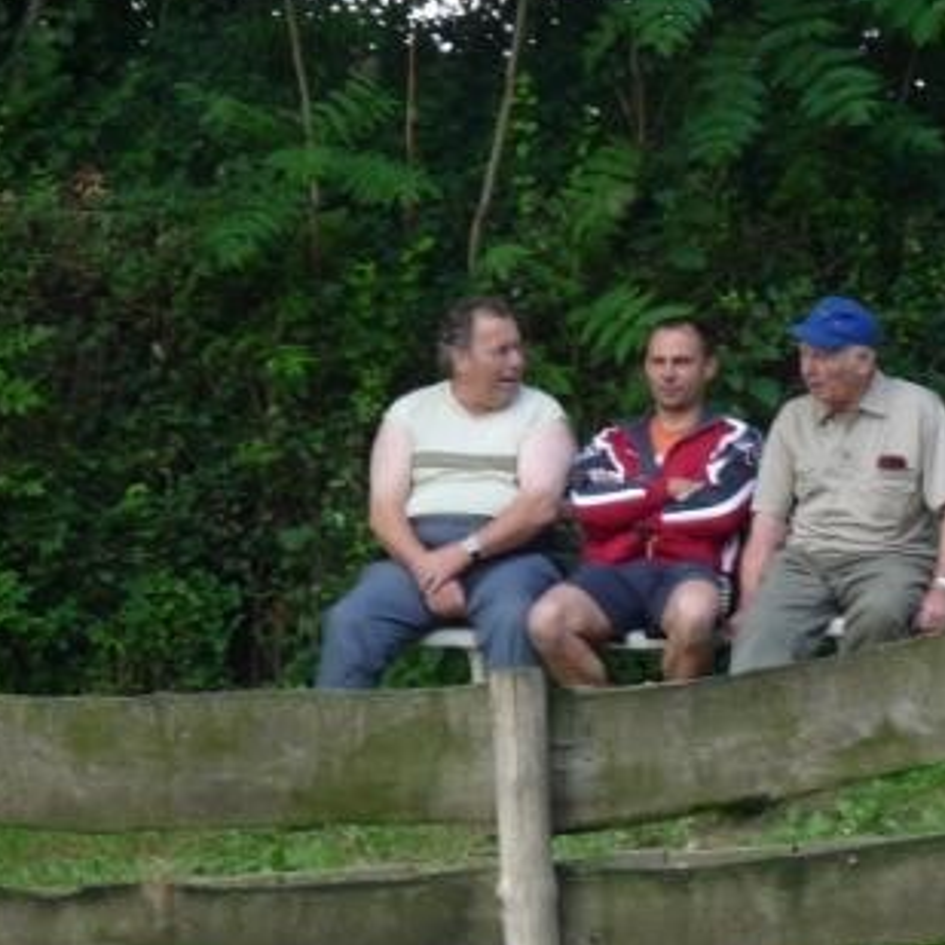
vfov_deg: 5.3
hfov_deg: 5.3
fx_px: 10223
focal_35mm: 331
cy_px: 468
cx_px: 517
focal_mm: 26
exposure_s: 1/125
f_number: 3.7
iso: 100
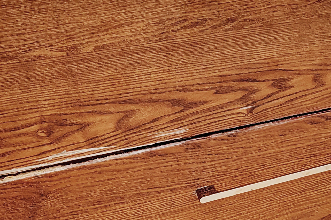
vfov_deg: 12.4
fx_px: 880
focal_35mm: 96
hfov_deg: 19.0
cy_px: -239
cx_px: 478
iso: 400
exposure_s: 1/1.25
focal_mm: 17.5
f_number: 9
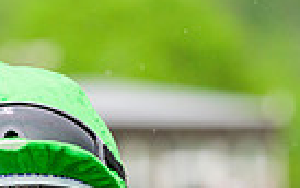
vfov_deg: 1.7
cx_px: -59
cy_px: 424
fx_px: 6369
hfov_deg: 2.7
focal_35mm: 778
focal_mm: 175
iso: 2000
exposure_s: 1/1250
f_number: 5.6
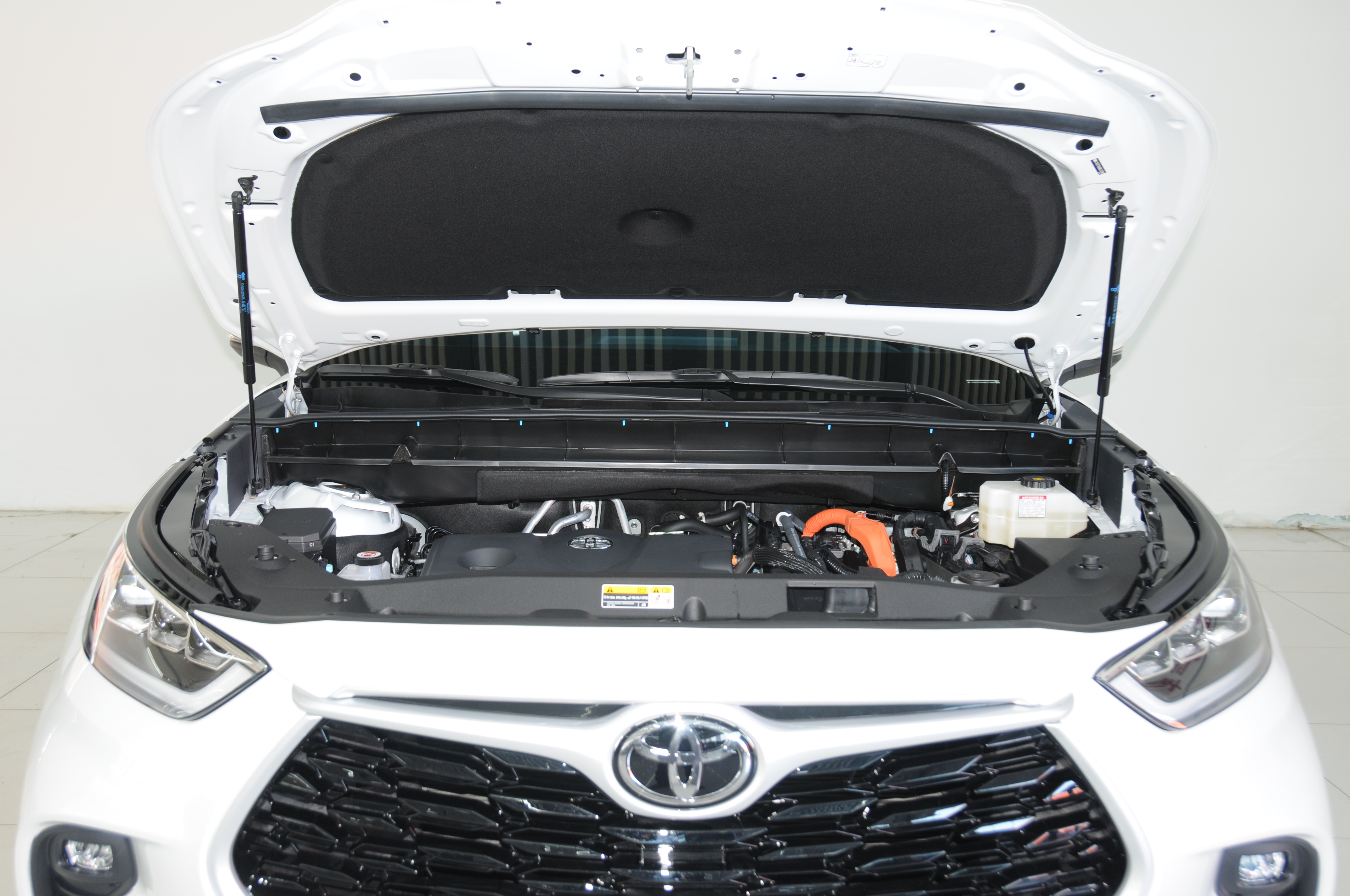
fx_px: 1348
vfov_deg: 36.8
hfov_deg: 53.2
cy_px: 448
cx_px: 675
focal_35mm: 36
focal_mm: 24
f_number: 4.8
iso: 200
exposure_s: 1/15
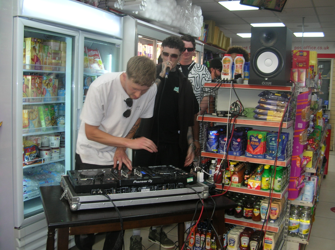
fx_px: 348
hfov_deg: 51.4
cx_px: 168
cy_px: 125
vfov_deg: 39.6
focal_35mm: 36
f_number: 2.7
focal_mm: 6
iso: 50
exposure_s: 1/30
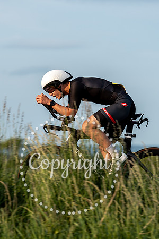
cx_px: 62
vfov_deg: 8.4
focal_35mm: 246
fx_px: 1630
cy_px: 119
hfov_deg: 5.6
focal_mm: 164
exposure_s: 1/640
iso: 100
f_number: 4
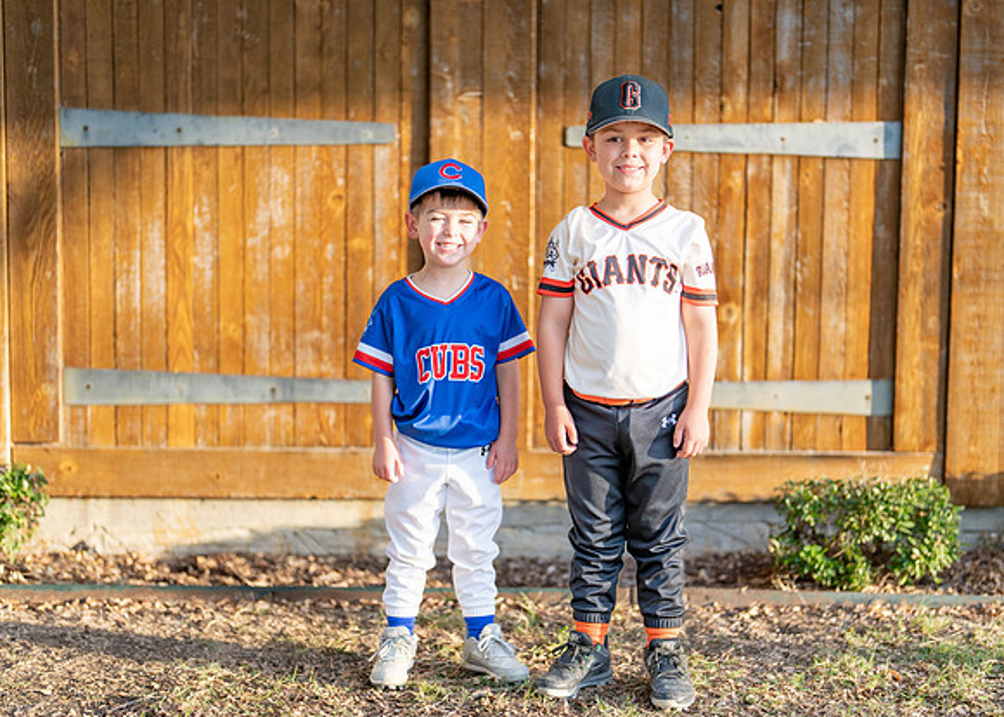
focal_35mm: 61
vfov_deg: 23.3
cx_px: 555
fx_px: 1734
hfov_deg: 32.3
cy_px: 411
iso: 100
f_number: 1.2
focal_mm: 50
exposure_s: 1/1600
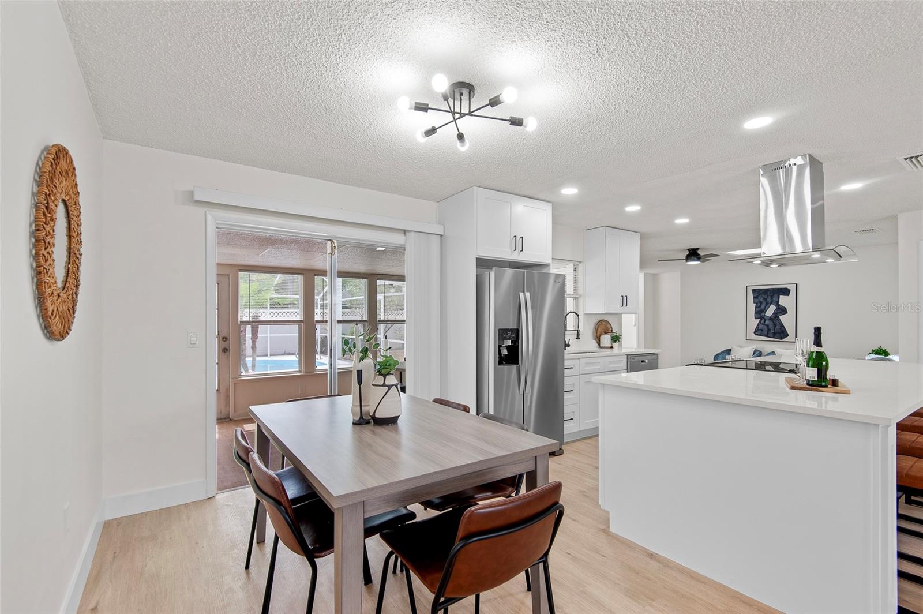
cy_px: 307
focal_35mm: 16
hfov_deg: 96.8
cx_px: 462
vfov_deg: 73.6
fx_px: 410
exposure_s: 1/6
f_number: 9
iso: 100
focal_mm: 16
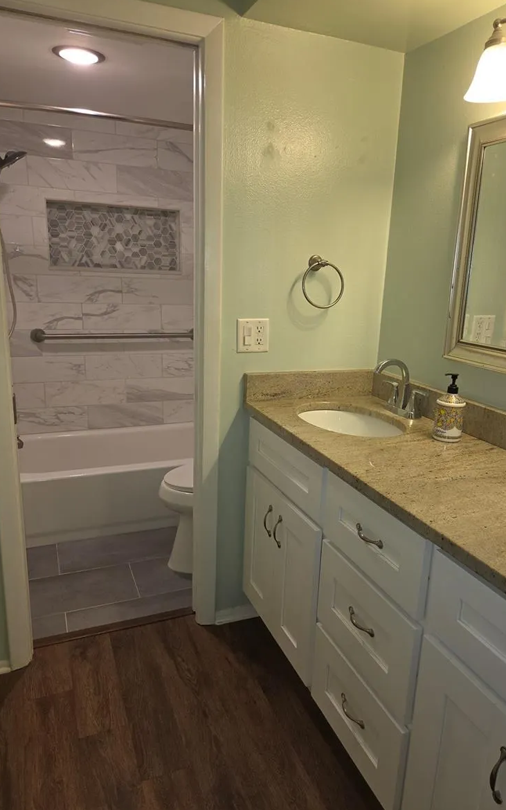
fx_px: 552
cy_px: 409
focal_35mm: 25
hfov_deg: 49.2
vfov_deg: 72.5
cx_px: 271
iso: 50
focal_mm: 5.4
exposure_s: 1/60
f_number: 1.8
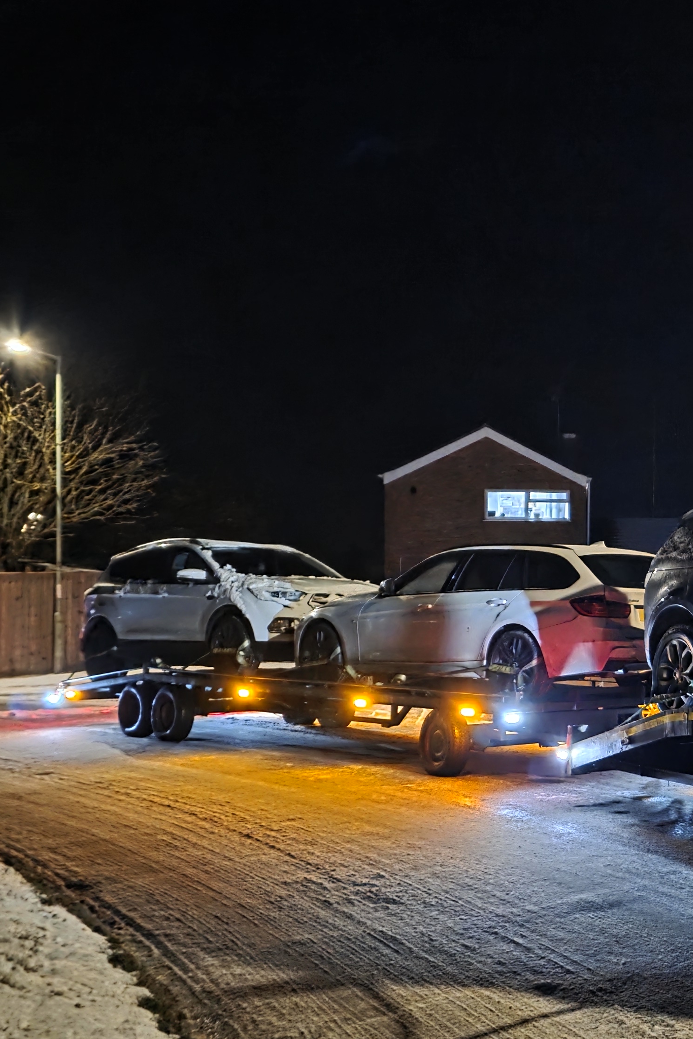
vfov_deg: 45.4
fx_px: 1241
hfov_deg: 27.2
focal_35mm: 43
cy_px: 526
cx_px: 851
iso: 2500
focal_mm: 6.3
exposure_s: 1/16.7
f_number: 1.7
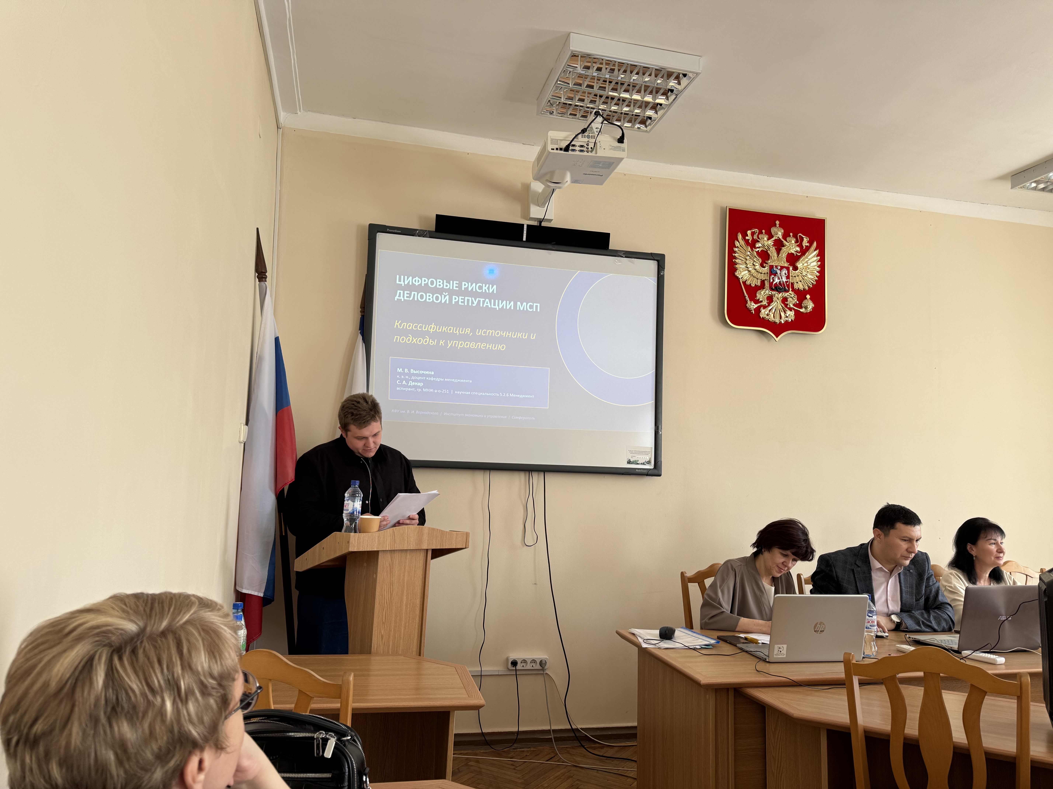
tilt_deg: +6.1
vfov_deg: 56.8
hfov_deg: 71.6
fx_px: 730
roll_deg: -1.3
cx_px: 526
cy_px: 394
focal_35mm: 24
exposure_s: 1/121
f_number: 1.78
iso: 80
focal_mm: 6.76
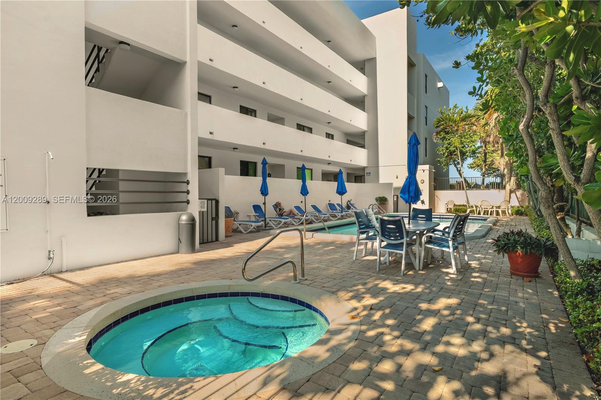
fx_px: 334
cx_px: 300
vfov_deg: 61.9
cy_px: 200
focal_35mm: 20
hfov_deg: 84.0
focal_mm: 20
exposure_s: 1/4000
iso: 100
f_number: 5.6
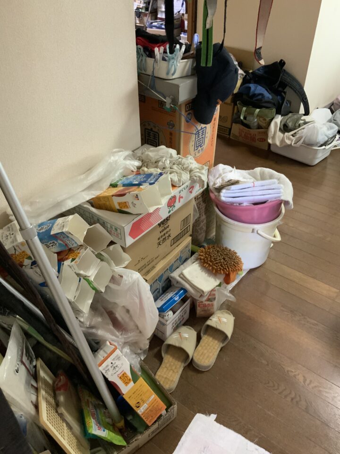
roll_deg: +1.6
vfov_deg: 61.7
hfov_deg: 48.2
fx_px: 380
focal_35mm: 29
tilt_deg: -37.2
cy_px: 227
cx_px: 170
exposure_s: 1/33
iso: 250
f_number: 1.8
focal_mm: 3
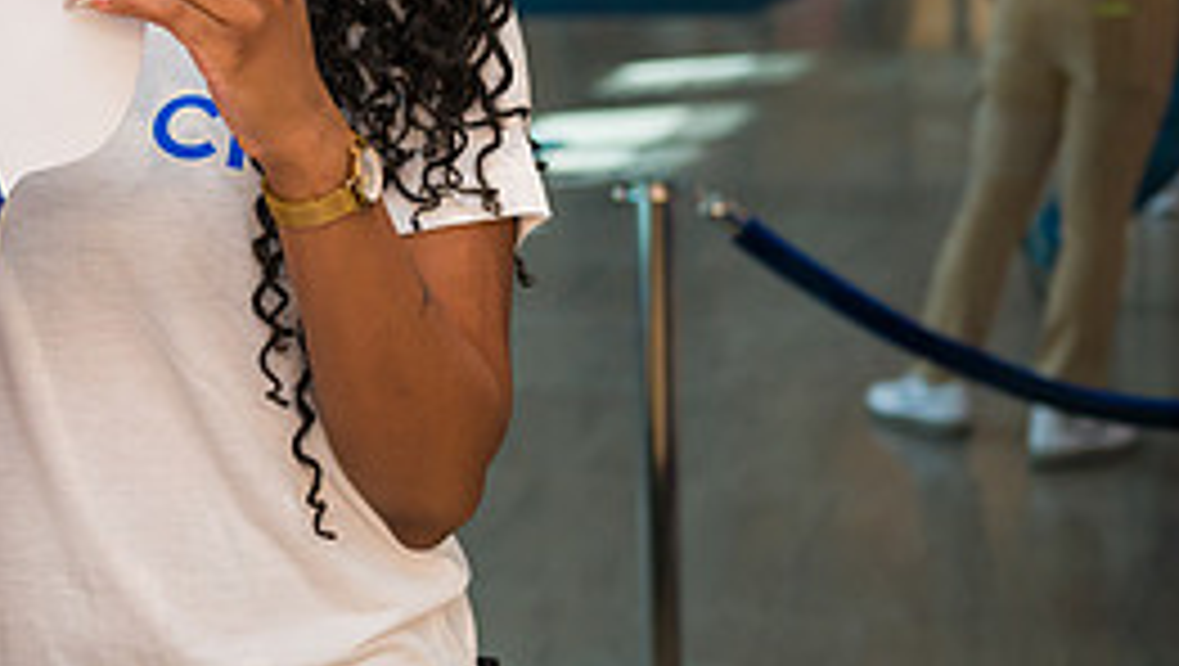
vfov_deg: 14.9
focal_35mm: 81
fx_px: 2535
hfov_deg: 24.5
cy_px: 171
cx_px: -108
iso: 400
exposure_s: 1/200
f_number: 4
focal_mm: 35
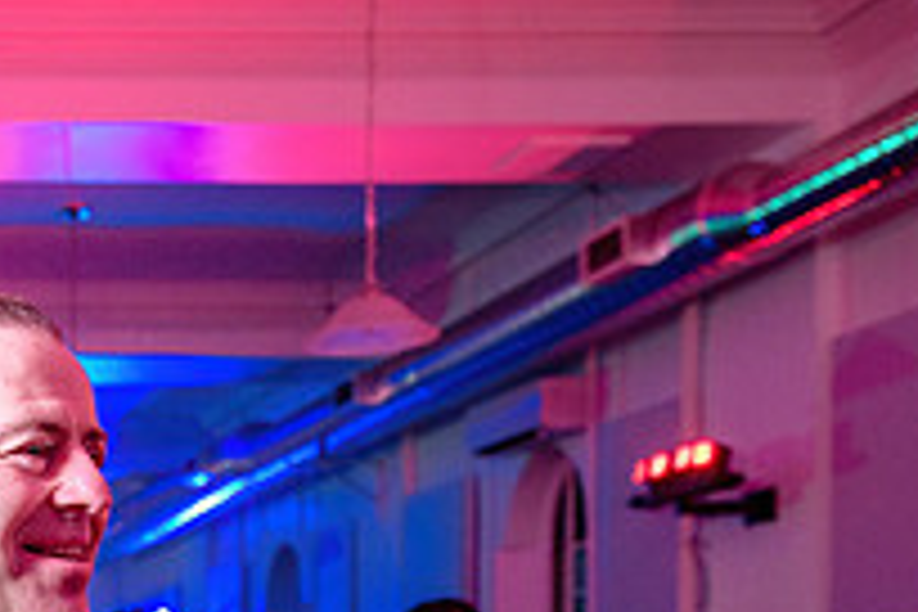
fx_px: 1963
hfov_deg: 22.8
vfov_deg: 16.8
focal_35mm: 77
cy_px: 781
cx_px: -343
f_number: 3.5
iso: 800
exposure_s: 1/60
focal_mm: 24
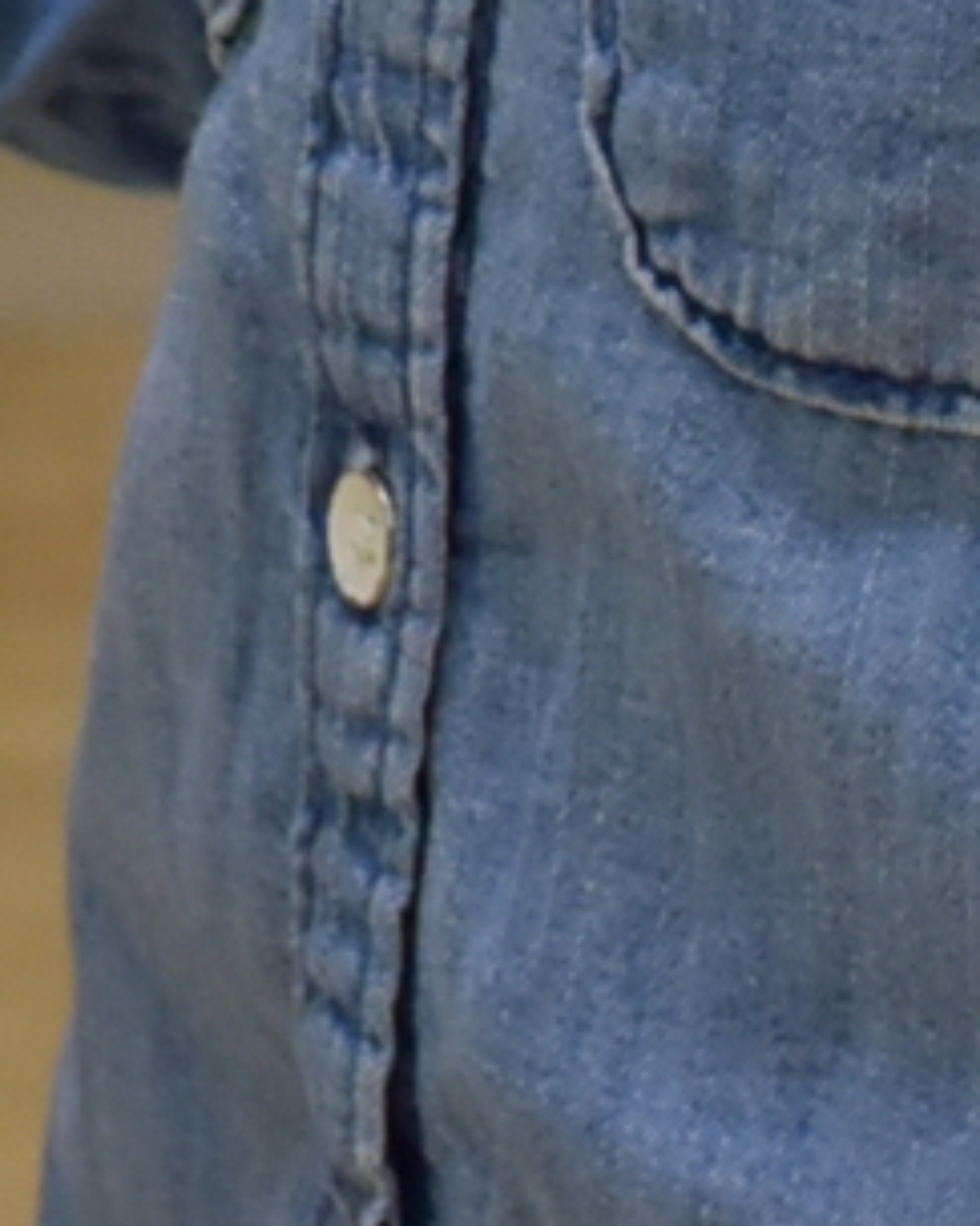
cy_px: -2670
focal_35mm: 444
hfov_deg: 3.5
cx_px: -948
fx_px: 16105
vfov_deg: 4.2
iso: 800
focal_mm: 32
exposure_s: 1/125
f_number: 4
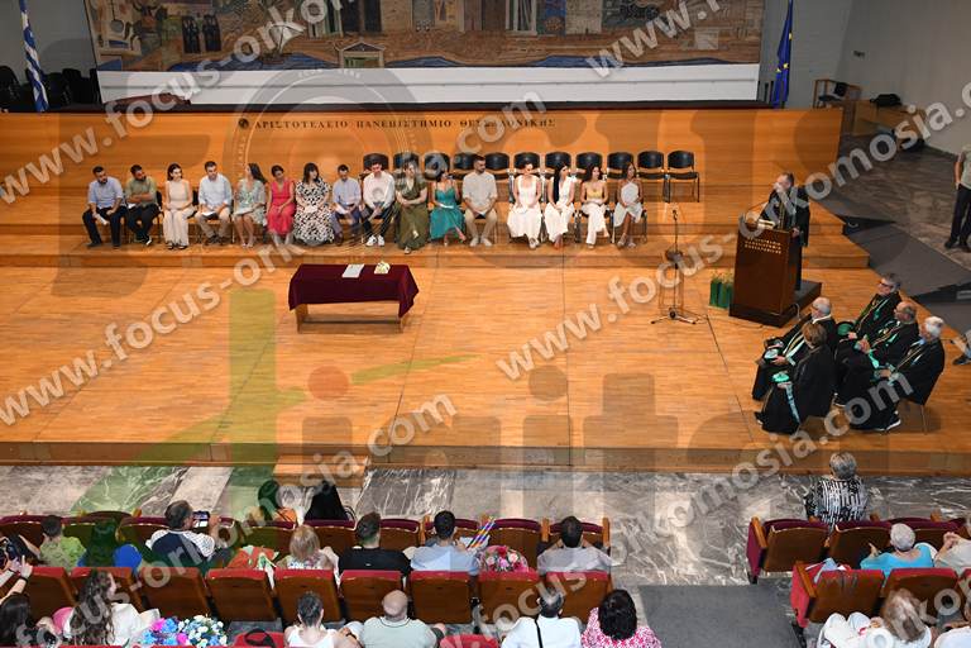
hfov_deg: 53.1
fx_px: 971
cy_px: 324
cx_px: 486
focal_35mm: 36
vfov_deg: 36.9
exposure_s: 1/60
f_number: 8
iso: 2000
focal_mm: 24
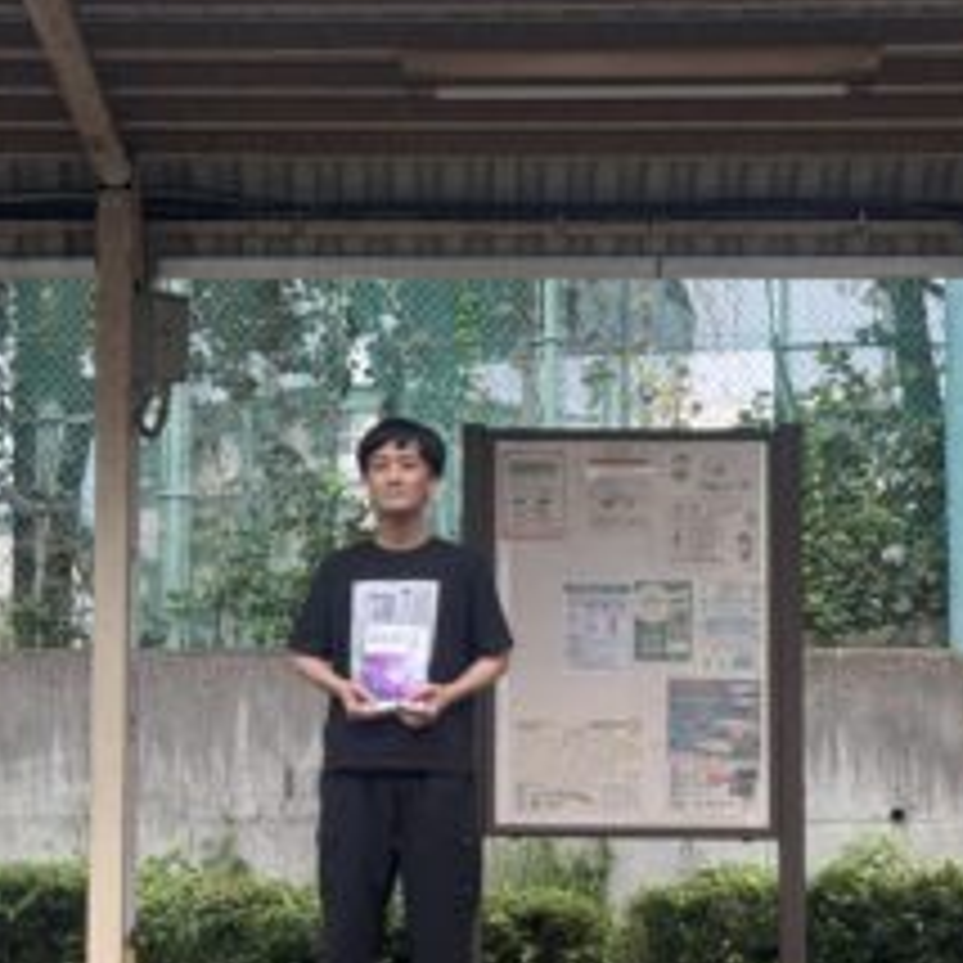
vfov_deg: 18.3
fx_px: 2990
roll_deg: +0.2
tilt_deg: +5.8
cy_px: 585
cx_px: 382
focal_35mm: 95
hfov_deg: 18.3
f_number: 1.78
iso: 64
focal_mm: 6.76
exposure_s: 1/121
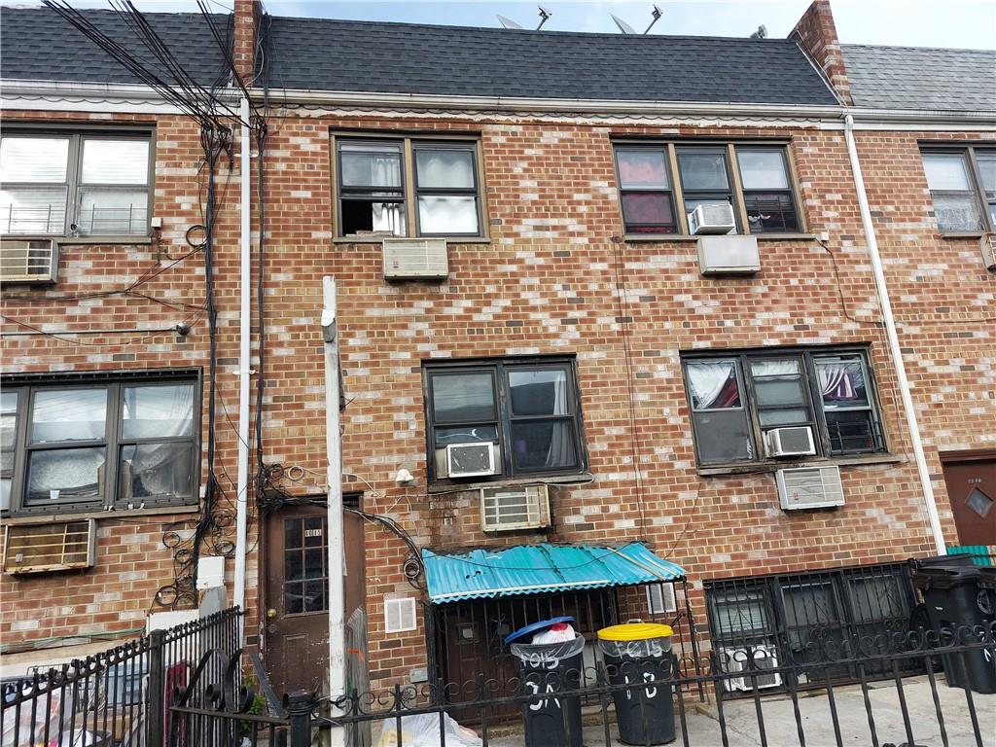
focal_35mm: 24
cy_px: 374
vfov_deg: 56.8
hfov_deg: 71.6
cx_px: 498
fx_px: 691
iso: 25
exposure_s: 1/409
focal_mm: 5.23
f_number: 1.8
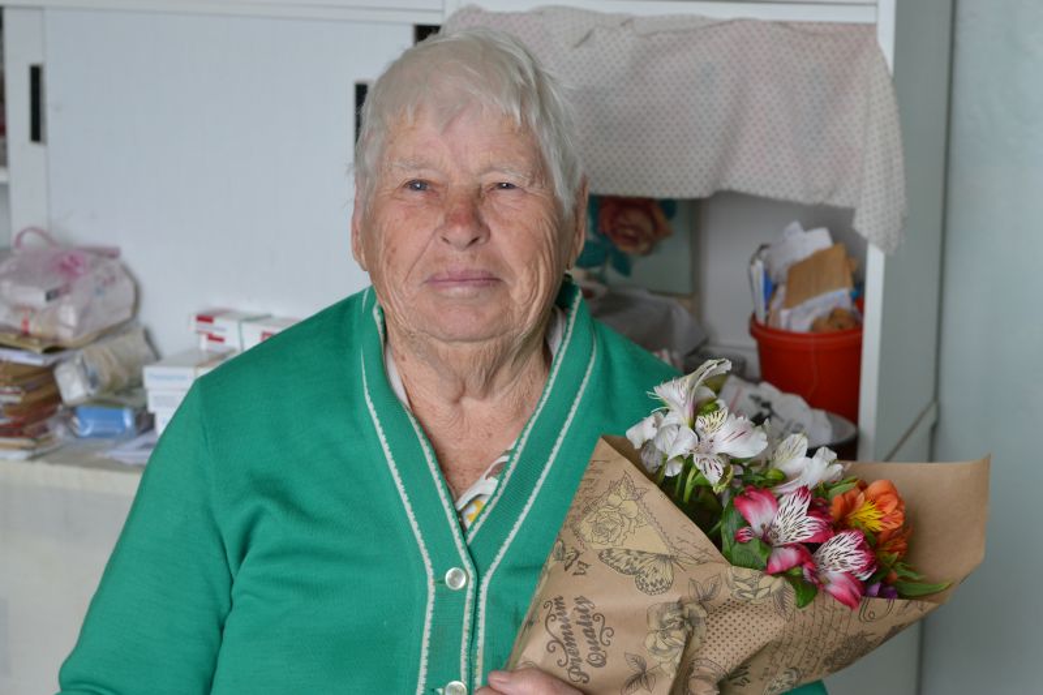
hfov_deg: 27.0
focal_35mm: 75
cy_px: 348
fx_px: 2172
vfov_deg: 18.2
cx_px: 522
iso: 400
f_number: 4.5
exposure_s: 1/80
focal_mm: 50
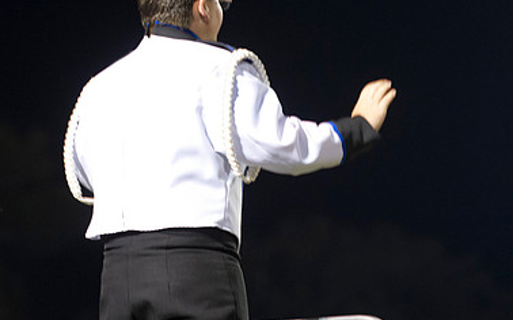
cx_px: 254
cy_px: 75
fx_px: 2949
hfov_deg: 9.9
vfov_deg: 6.2
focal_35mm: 211
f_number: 3.2
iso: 3200
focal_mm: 135
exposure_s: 1/125
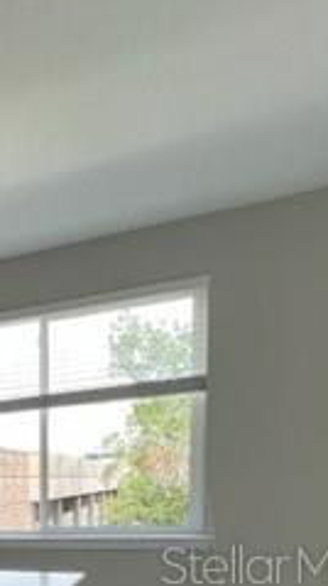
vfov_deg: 45.8
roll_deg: +3.9
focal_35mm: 38
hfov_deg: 23.3
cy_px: 564
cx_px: -196
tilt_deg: -4.9
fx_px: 589
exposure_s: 1/117
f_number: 1.8
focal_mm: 1.57
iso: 32
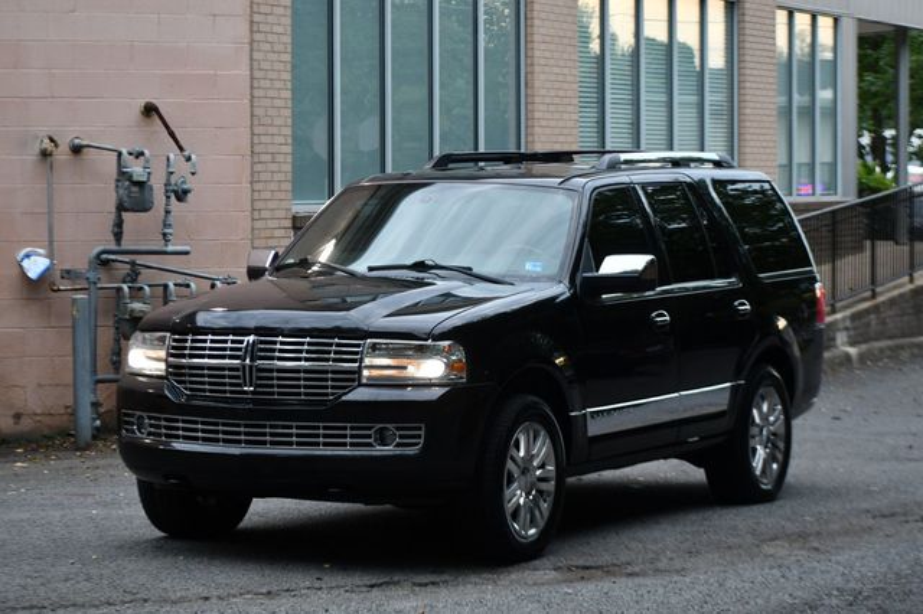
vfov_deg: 13.0
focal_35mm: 105
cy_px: 307
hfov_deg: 19.5
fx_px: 2691
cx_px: 462
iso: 800
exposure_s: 1/200
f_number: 4.5
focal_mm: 70
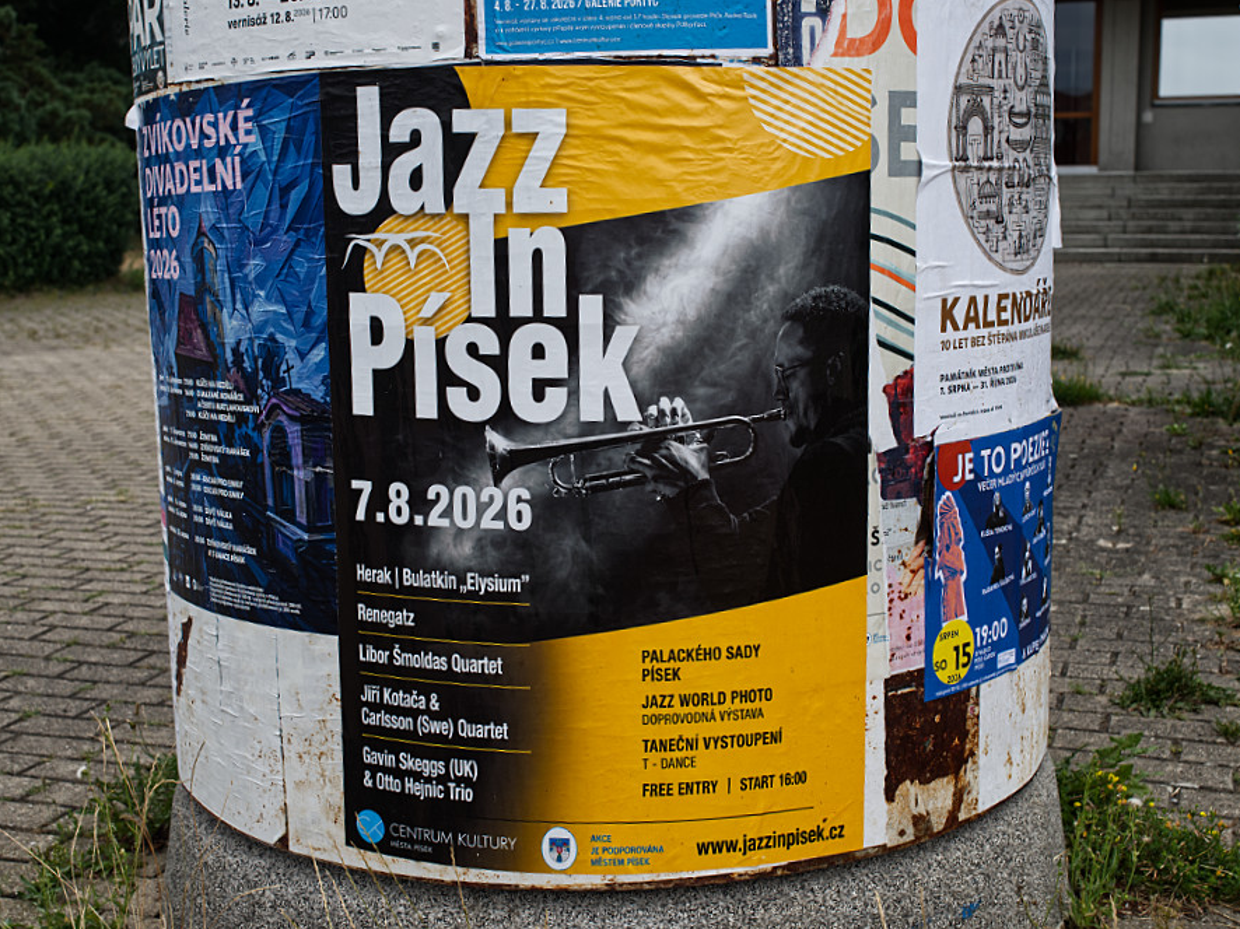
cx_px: 617
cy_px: 464
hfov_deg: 49.0
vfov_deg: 37.7
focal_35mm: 38
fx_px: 1361
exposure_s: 1/200
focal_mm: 35
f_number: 7.1
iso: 100
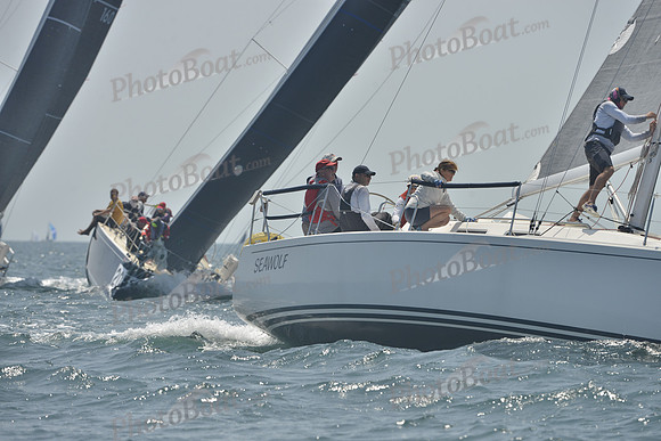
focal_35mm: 300
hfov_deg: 6.9
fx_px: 5509
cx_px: 330
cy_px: 220
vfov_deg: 4.6
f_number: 8
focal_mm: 300
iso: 280
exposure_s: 1/1250
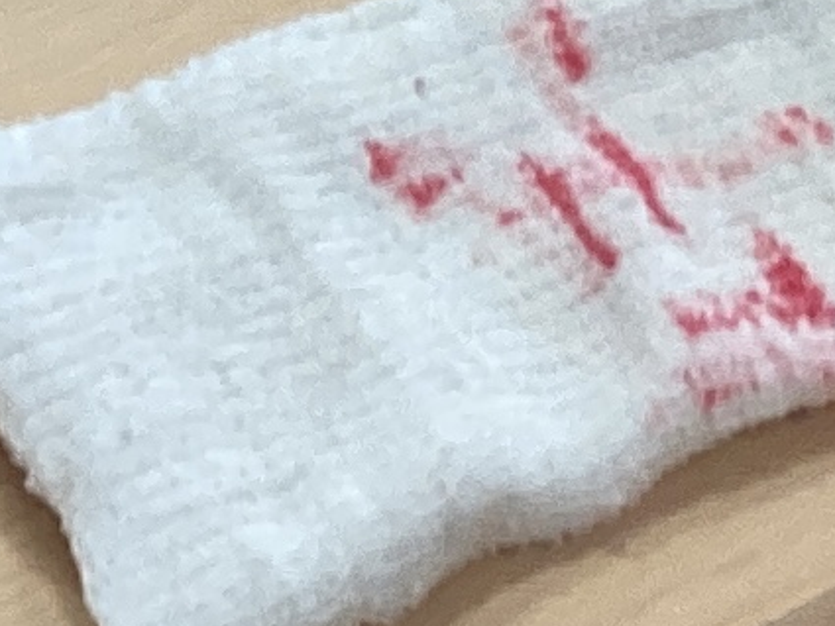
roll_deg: +0.0
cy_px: -1454
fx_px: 5743
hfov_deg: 8.3
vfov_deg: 5.7
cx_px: 94
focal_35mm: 238
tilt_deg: -31.0
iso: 100
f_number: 2.4
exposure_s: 1/50
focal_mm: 3.3
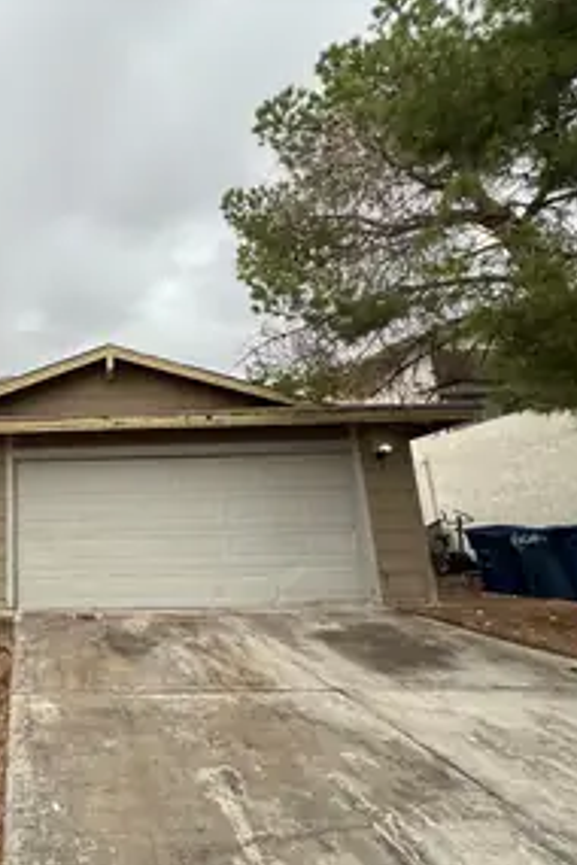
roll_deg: +0.3
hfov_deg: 54.4
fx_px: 457
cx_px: 36
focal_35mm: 19
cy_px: 446
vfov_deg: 86.9
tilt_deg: +13.3
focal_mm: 1.57
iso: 32
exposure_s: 1/184
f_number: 1.8
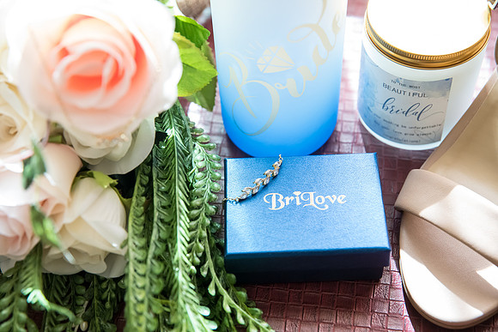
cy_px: 166
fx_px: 969
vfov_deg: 19.5
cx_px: 249
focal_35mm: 70
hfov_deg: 28.8
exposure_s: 1/320
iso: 4000
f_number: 4.5
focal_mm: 70
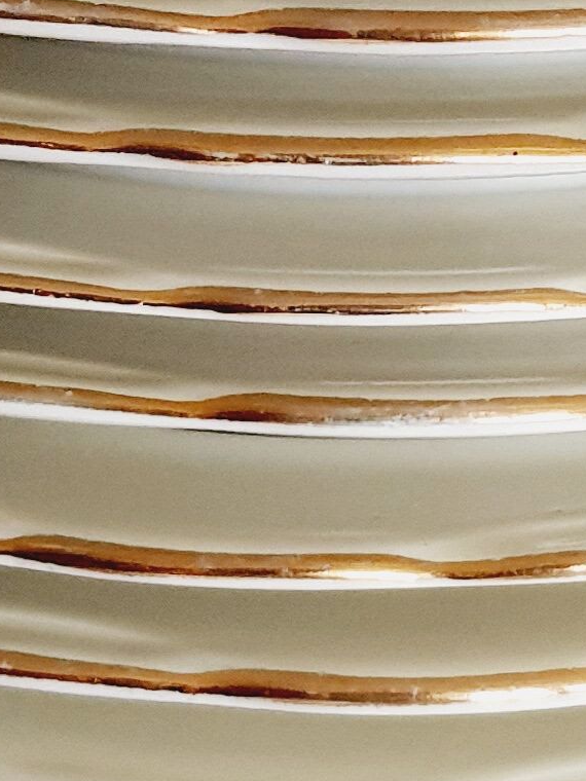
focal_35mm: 138
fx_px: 3115
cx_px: 409
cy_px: 115
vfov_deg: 14.2
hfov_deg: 10.7
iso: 320
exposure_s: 1/100
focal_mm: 4.32
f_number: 1.7
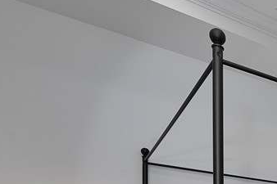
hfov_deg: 28.9
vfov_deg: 24.2
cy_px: 267
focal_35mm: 45
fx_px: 346
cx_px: 409
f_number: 8
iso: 100
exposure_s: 1/5
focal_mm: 14
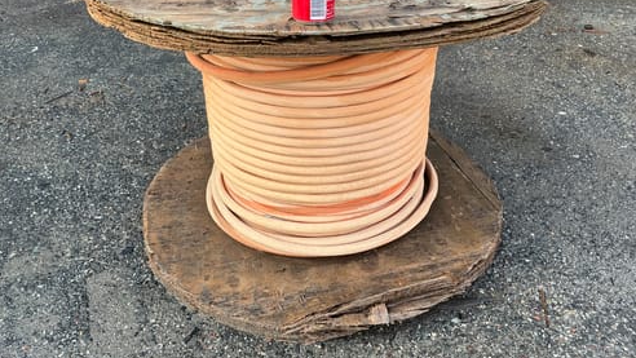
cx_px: 319
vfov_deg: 37.6
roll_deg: -1.1
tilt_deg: -31.5
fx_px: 523
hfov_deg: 62.6
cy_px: 132
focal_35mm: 31
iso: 20
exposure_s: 1/141
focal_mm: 3
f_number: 1.8
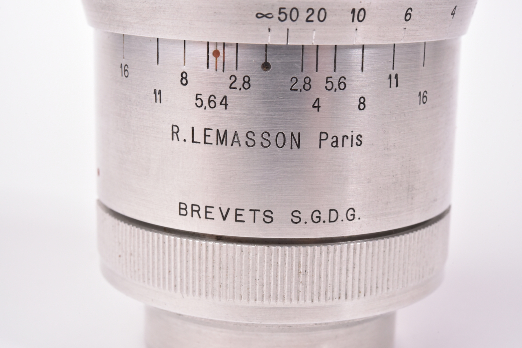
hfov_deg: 33.4
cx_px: 261
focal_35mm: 60
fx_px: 870
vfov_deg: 22.6
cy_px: 174
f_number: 20
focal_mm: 60
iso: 2500
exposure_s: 1/160
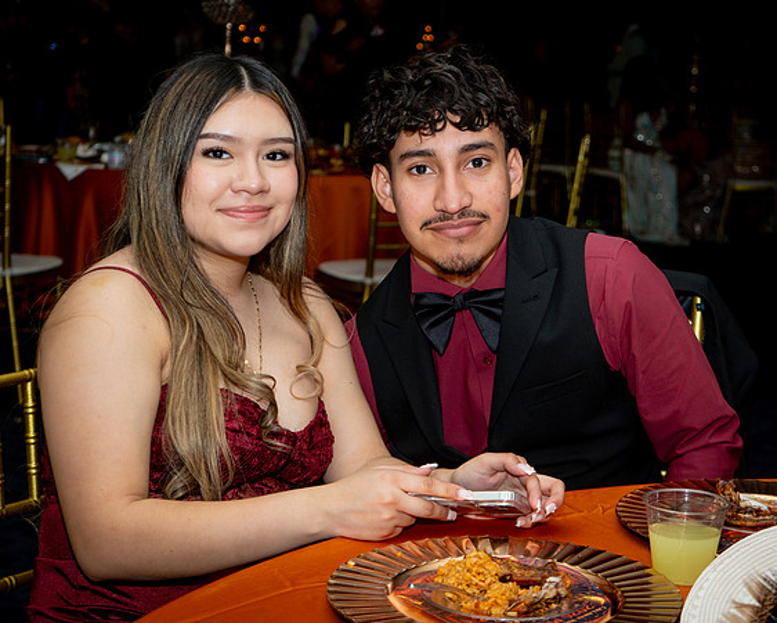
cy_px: 214
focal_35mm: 69
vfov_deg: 22.0
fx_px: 1593
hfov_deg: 27.2
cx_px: 534
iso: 320
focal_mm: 36
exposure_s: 1/125
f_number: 4
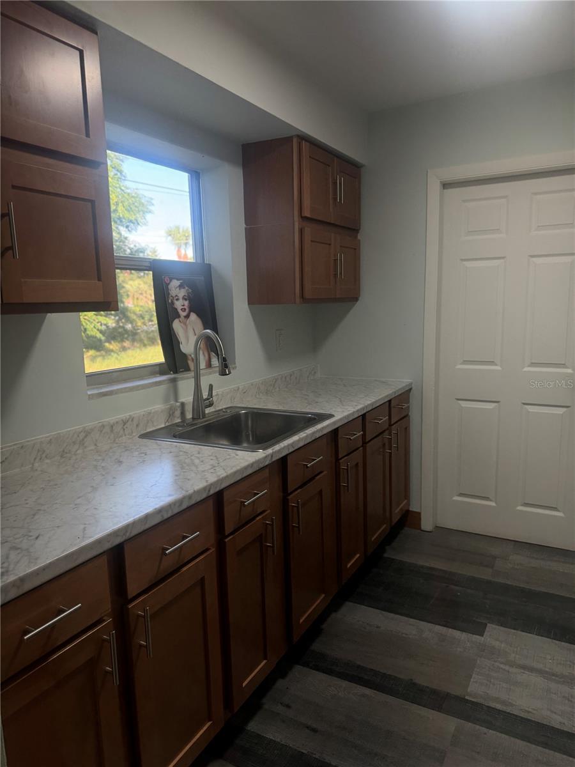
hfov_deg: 56.8
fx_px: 532
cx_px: 288
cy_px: 384
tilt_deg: -8.8
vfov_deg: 71.6
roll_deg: +1.7
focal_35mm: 24
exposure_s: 1/120
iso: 100
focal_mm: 6.76
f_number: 1.78
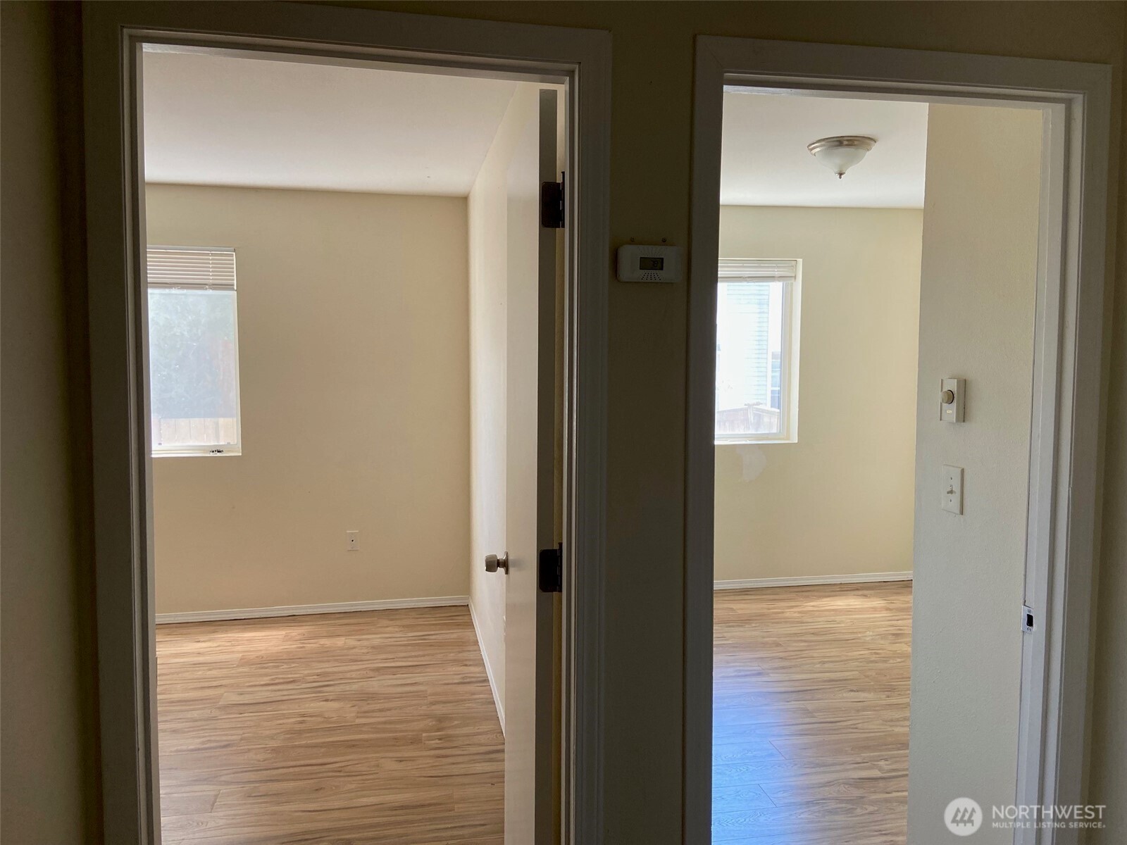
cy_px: 422
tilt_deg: -4.9
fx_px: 846
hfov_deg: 67.3
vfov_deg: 53.1
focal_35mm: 26
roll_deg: -0.2
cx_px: 564
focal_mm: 4.25
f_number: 1.8
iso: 125
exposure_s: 1/121
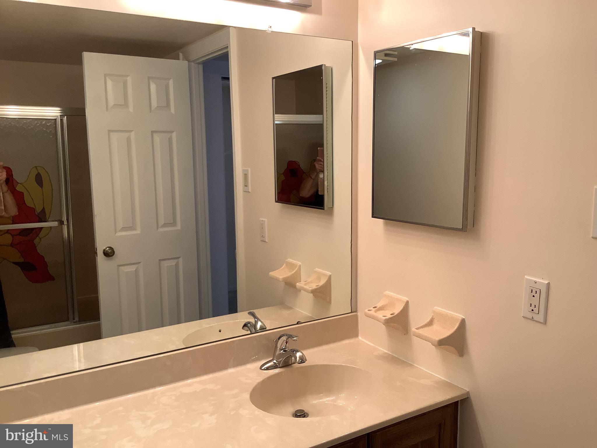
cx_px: 298
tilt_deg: -9.1
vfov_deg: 45.4
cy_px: 224
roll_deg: +0.7
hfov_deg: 58.4
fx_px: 535
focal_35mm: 31
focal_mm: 3.3
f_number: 2.4
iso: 64
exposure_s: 1/60
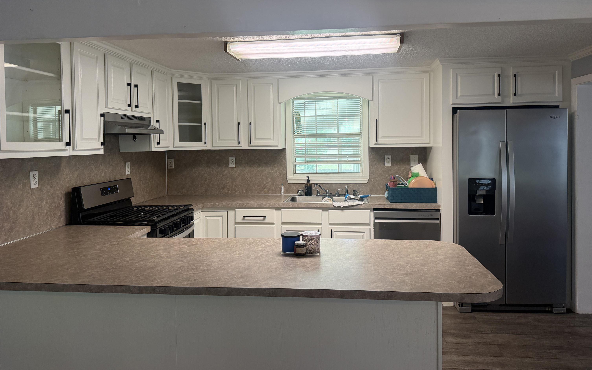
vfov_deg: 47.3
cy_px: 147
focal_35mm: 26
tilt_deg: -1.0
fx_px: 419
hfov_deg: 70.4
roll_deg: +0.9
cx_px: 302
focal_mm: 6.76
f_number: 1.78
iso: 200
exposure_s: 1/120
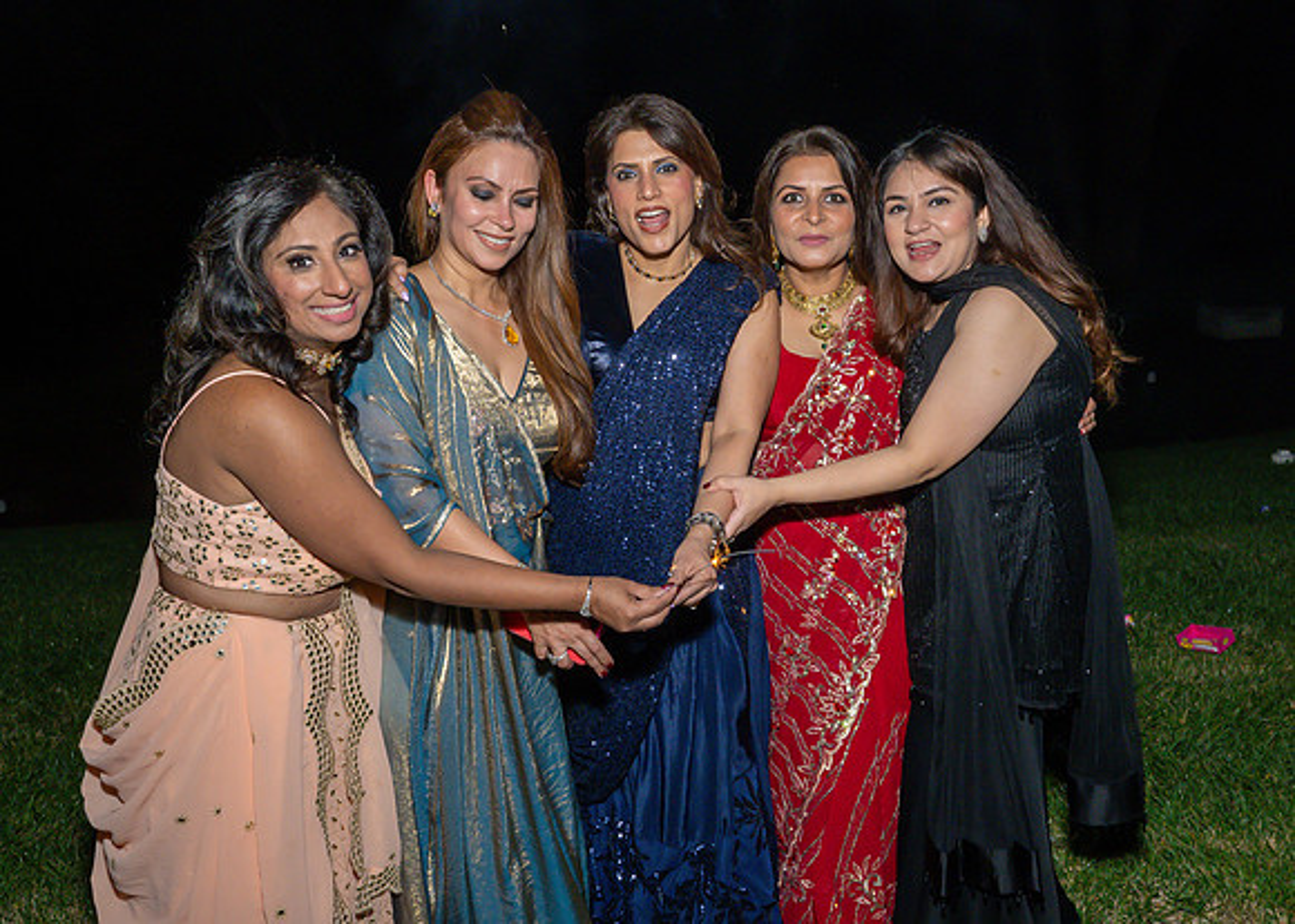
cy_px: 386
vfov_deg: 44.6
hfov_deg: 59.9
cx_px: 677
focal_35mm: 31
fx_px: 1122
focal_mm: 17
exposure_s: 1/250
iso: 640
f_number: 9
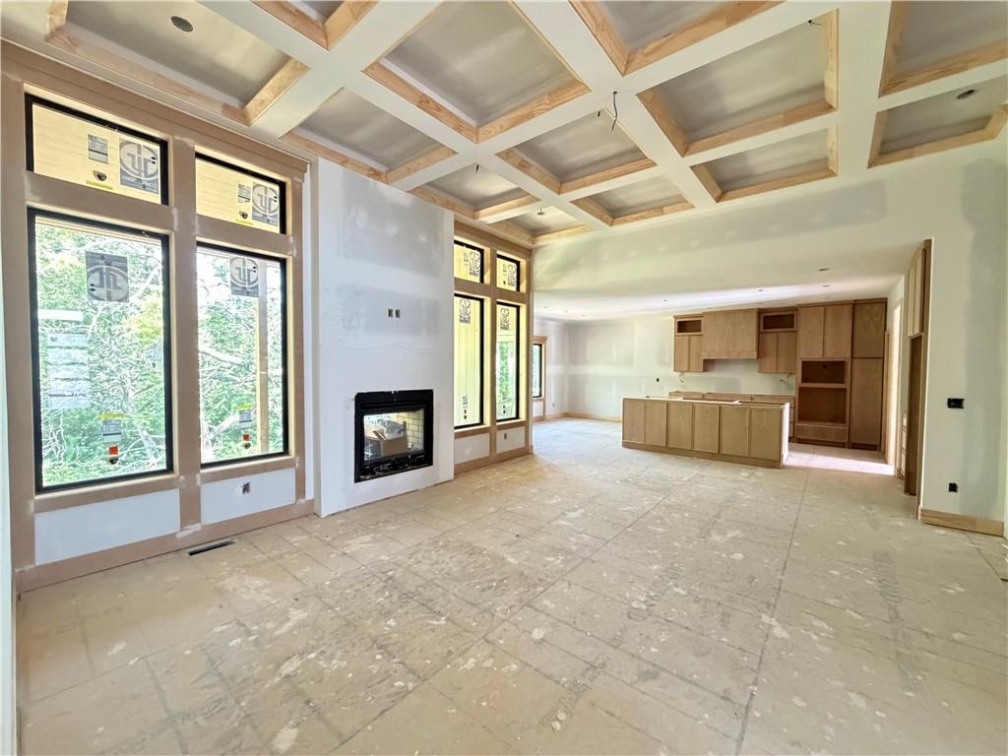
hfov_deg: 102.1
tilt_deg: -1.6
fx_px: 408
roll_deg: +0.0
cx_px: 504
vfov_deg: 85.7
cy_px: 378
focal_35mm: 14
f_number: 2.2
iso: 800
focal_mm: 2.22
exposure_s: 1/60
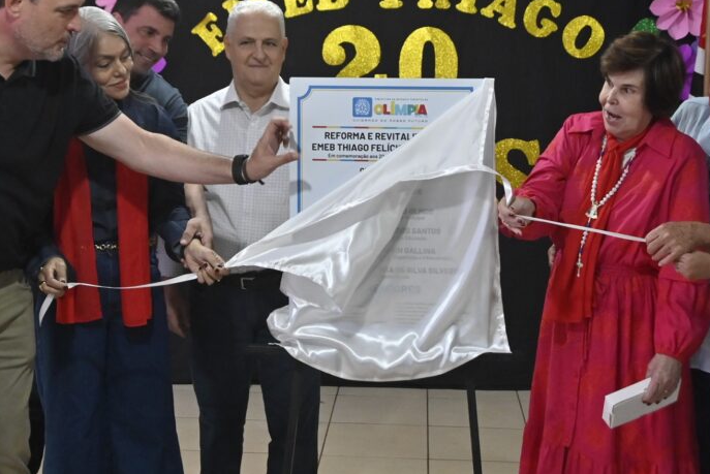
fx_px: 1105
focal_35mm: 56
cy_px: 177
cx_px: 318
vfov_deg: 24.2
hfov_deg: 35.6
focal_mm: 24
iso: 2000
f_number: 5.6
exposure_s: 1/250
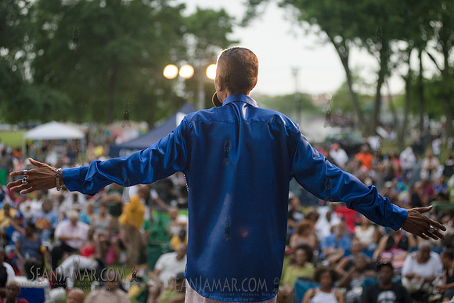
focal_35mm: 80
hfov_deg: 25.4
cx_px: 227
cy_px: 152
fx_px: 1009
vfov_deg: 17.1
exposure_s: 1/400
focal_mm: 80
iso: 1250
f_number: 3.5
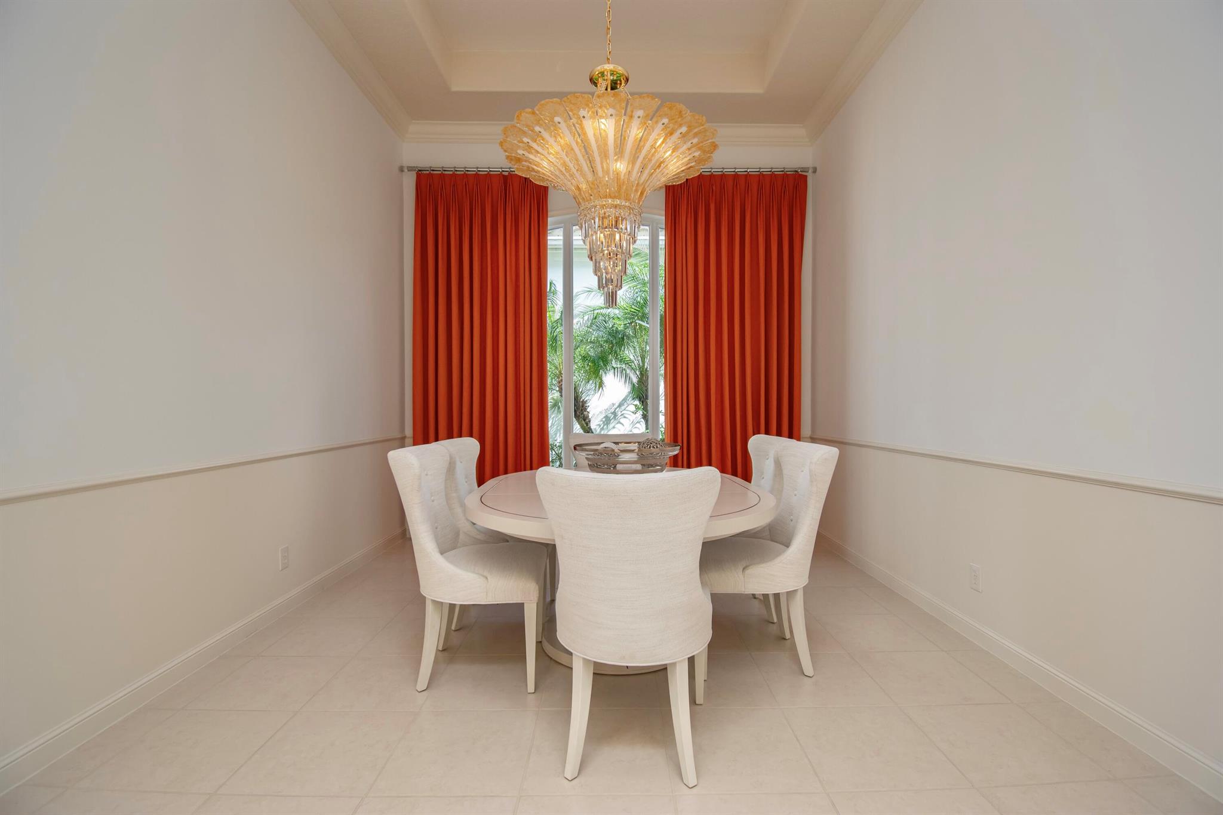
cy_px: 408
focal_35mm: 15
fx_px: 510
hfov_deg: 100.4
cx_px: 612
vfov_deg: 77.3
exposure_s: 1/125
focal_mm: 10
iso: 560
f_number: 5.6
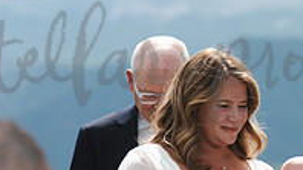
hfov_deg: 8.2
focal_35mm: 261
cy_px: 58
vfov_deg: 4.6
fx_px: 2095
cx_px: 347
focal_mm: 85
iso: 125
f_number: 2.8
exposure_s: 1/1600
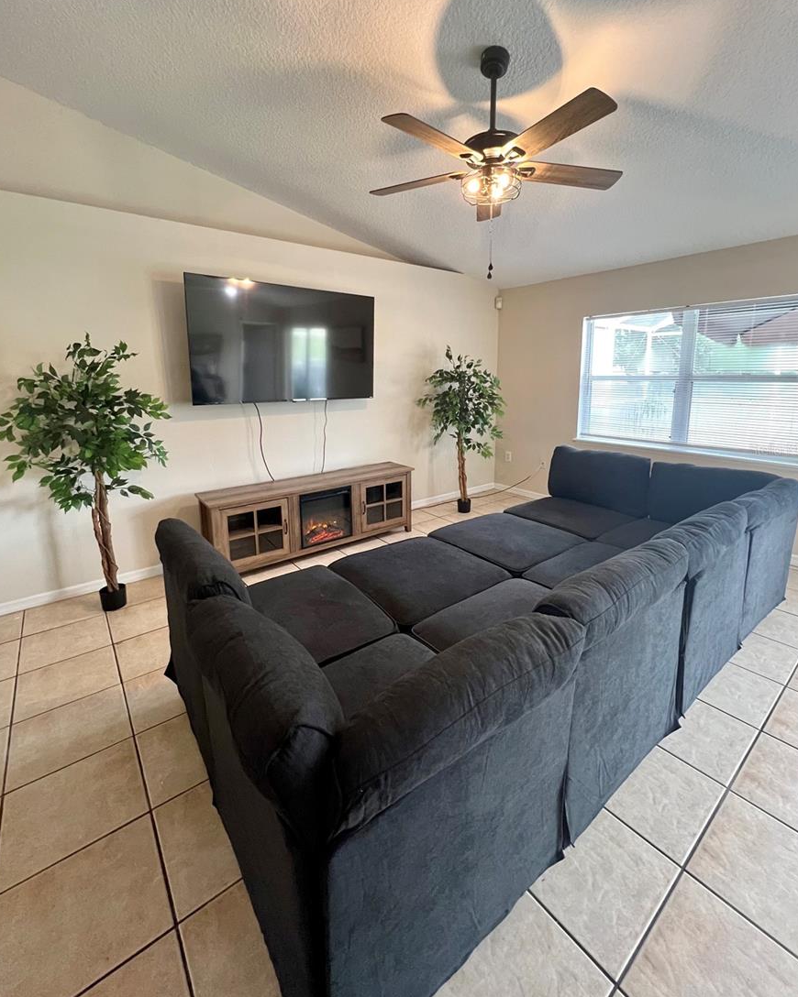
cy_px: 449
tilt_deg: -10.3
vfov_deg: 100.4
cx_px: 402
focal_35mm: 14
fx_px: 413
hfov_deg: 88.0
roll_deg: +0.7
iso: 400
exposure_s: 1/60
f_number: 1.8
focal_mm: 1.57
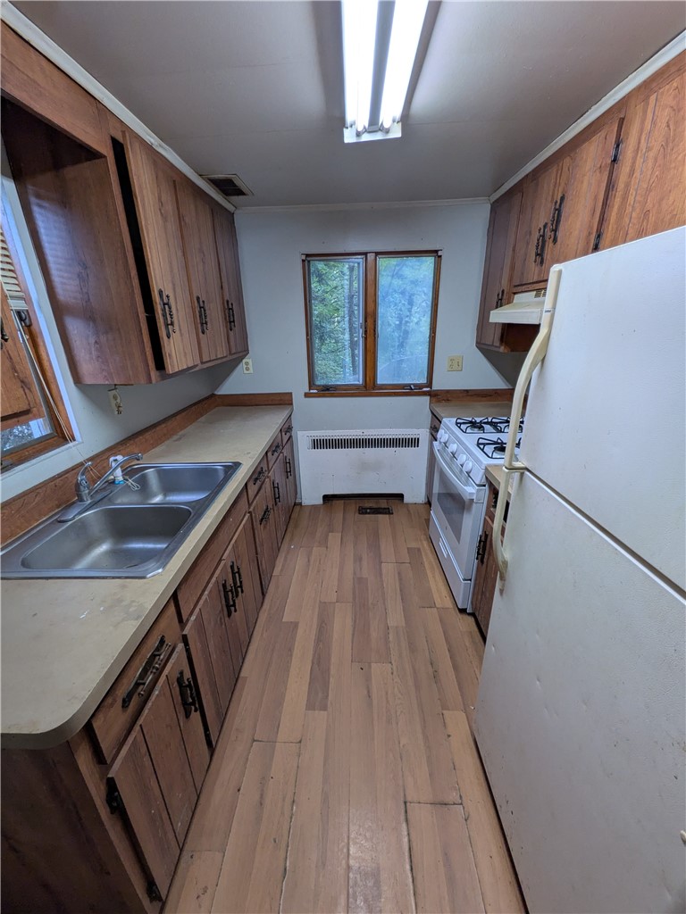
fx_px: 370
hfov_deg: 85.7
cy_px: 457
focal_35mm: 14
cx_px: 343
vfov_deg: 102.1
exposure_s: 1/60
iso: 127
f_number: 2.2
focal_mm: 1.85
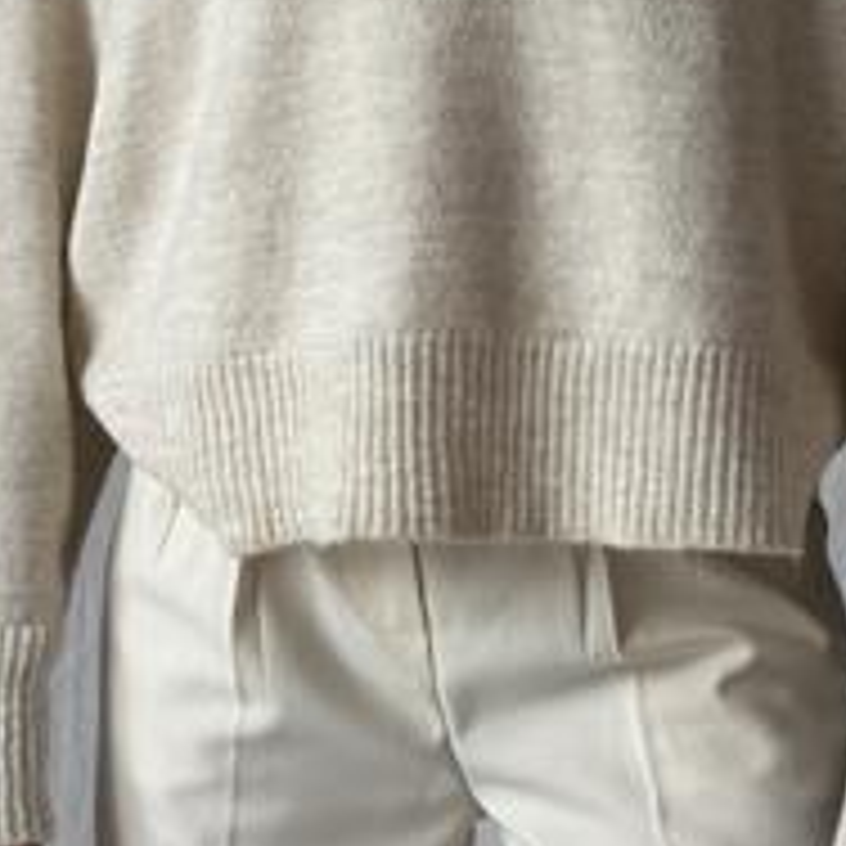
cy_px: 171
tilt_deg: +0.2
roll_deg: -1.4
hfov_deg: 18.1
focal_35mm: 96
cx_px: 518
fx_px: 2654
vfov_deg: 18.0
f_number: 1.78
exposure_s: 1/114
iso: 125
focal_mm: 6.86
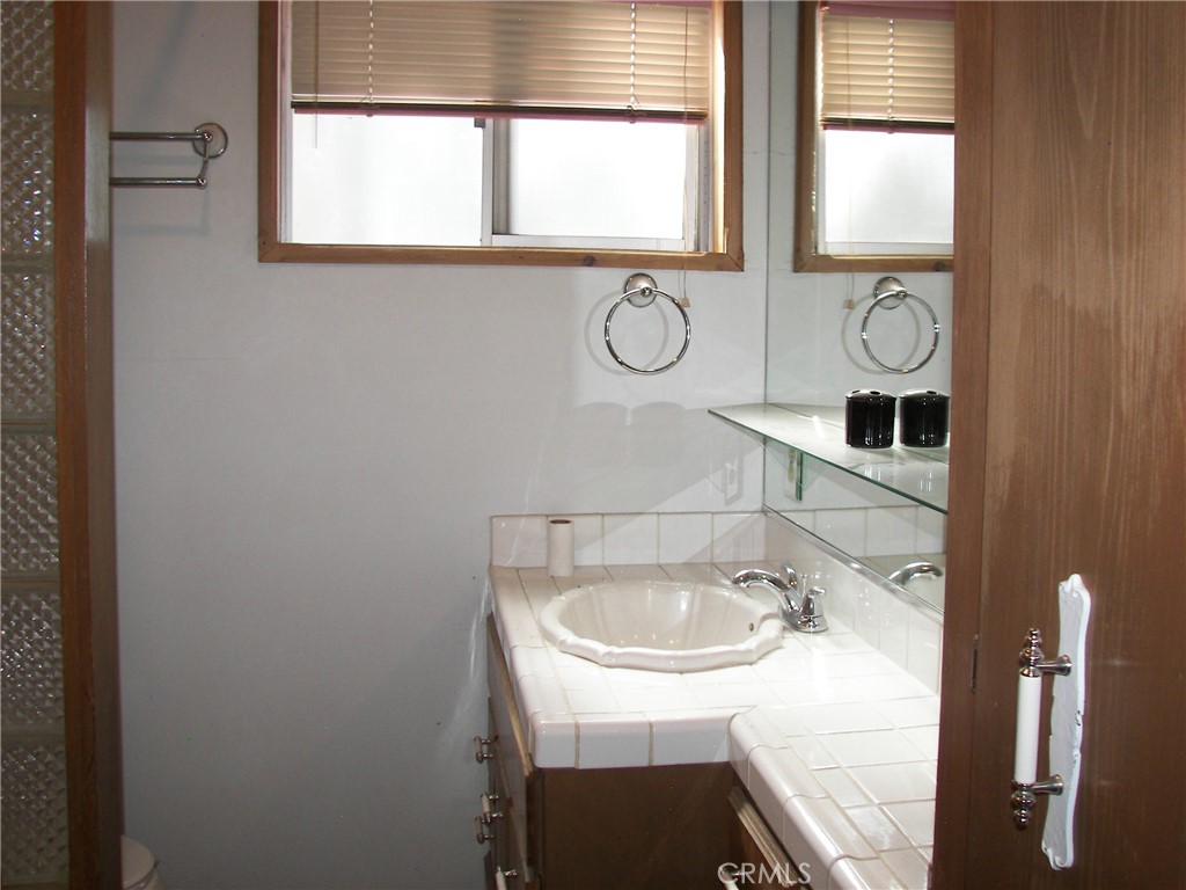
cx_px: 593
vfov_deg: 39.7
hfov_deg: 51.4
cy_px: 445
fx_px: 1233
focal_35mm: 36
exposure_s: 1/30
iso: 80
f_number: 2.8
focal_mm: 6
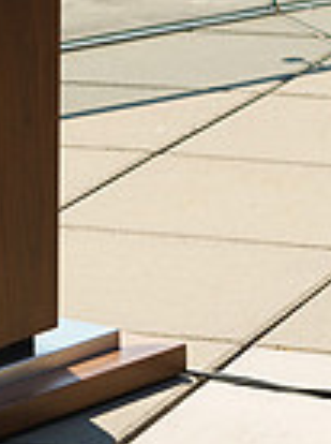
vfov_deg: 6.9
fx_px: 3607
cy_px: -239
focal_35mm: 282
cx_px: -170
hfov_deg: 5.2
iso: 160
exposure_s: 1/800
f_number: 4
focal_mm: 50
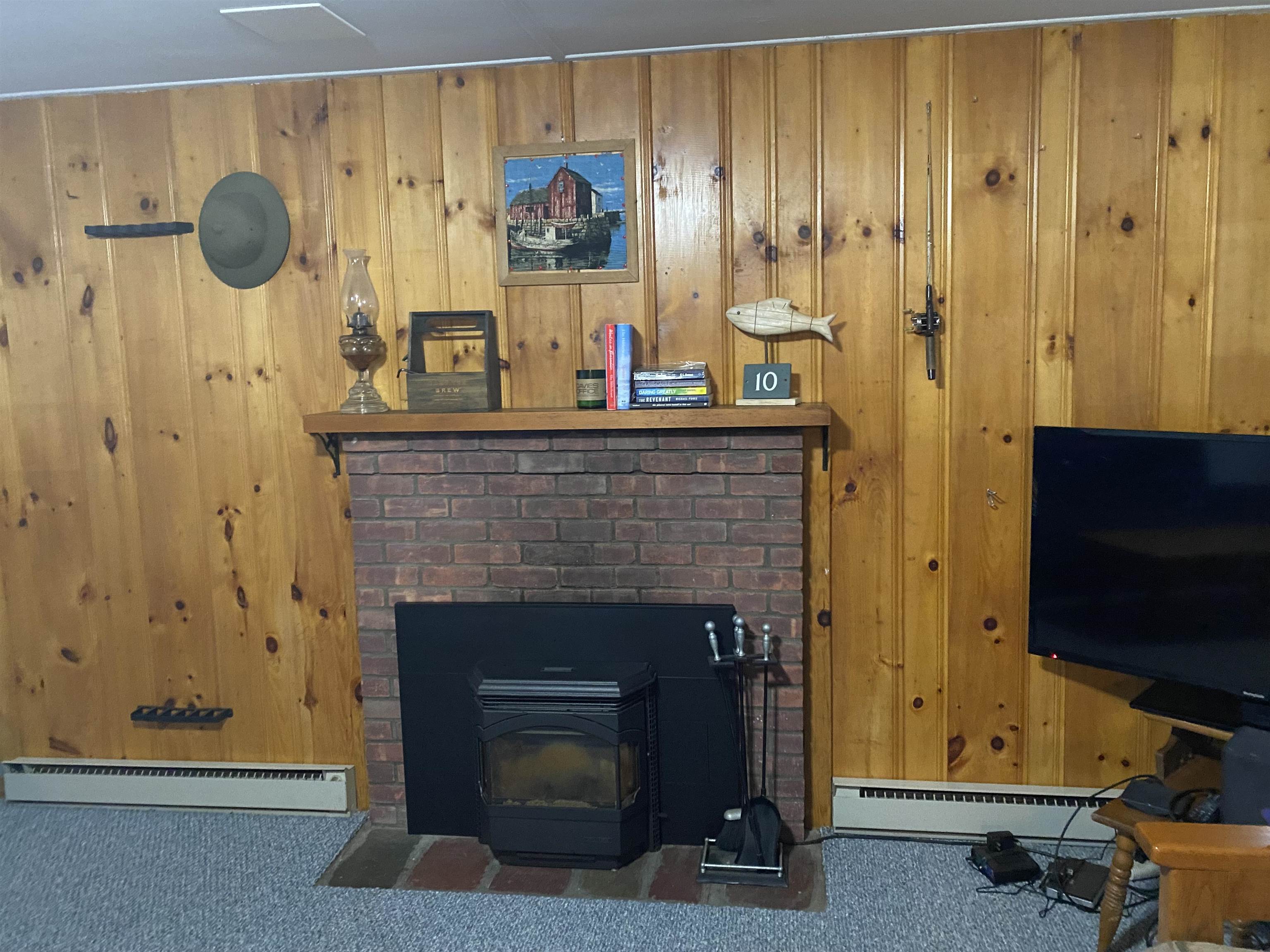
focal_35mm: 26
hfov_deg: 67.3
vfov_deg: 53.1
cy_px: 476
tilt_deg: -5.3
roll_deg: +1.2
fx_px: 954
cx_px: 635
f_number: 1.8
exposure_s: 1/30
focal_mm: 4.25
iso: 1000
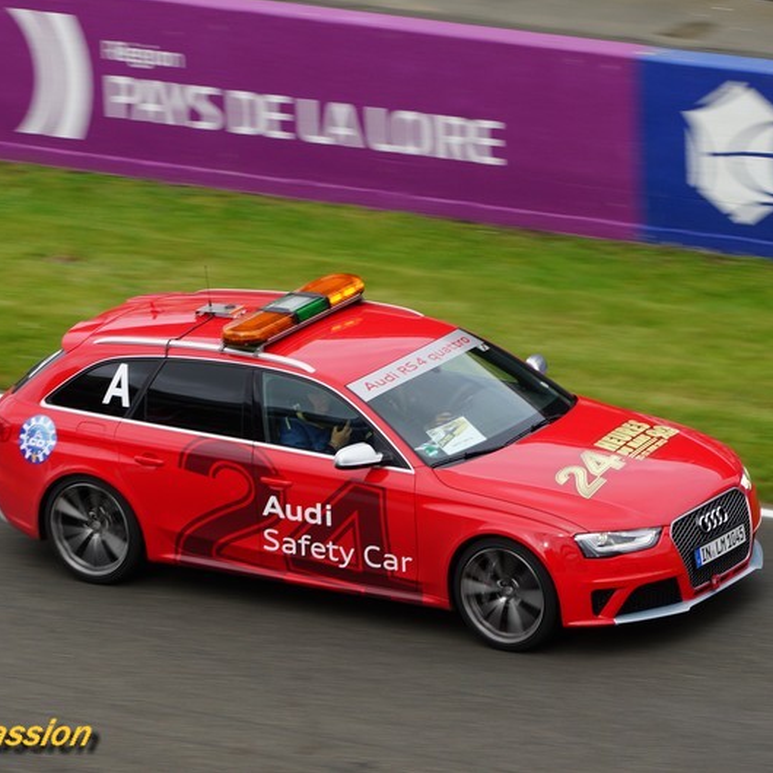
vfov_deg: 5.1
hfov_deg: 5.1
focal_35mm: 346
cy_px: 386
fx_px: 8741
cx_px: 344
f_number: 7.1
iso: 250
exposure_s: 1/250
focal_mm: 180
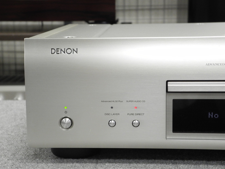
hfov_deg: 26.0
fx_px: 488
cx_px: 108
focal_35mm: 75
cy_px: 82
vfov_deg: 19.6
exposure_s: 1/29.3
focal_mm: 14.5
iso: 400
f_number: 4
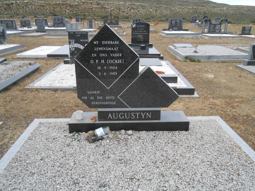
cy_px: 96
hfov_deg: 60.0
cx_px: 128
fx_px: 221
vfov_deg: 46.8
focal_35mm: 30
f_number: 3.8
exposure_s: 1/200
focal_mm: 5.3
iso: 400
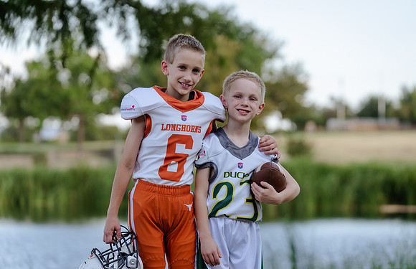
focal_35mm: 121
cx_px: 222
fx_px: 1391
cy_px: 121
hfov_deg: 17.0
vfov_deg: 11.0
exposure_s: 1/320
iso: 125
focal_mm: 113
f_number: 3.2
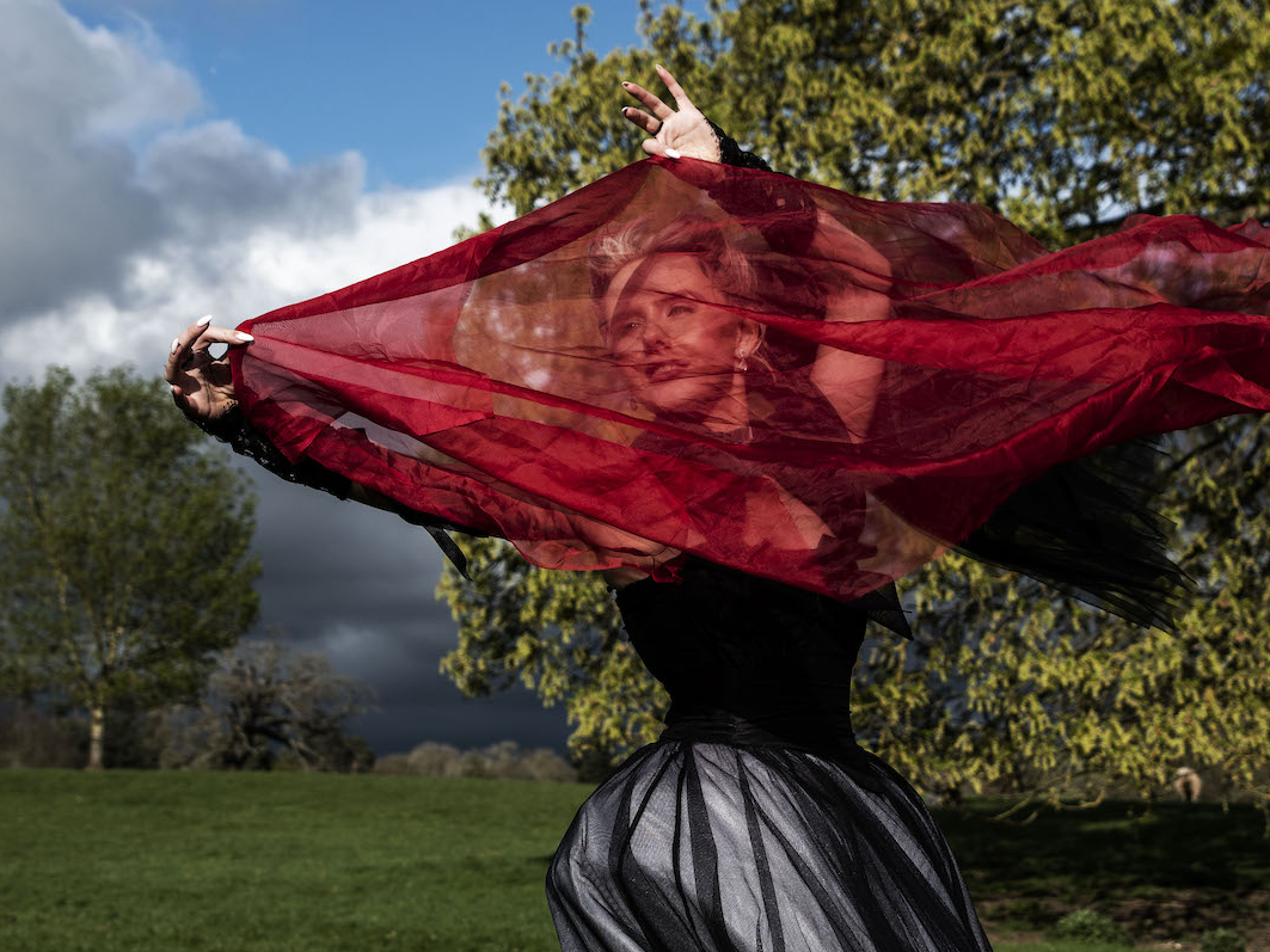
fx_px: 2788
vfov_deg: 19.4
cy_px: 477
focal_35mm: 76
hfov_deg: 25.7
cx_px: 694
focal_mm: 35
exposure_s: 1/800
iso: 100
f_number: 5
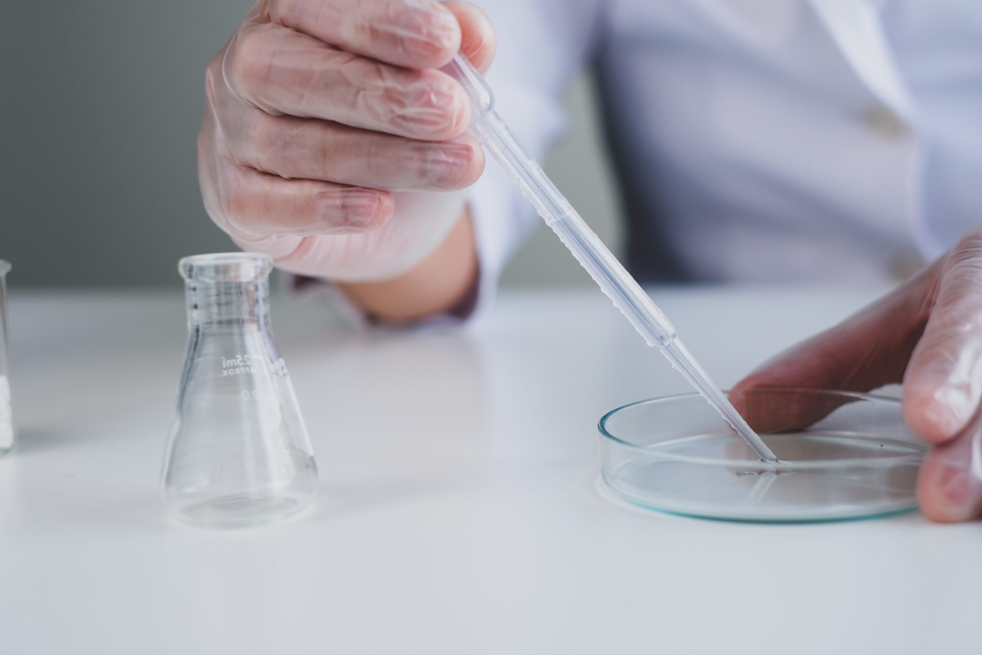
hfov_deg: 37.5
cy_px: 328
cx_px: 491
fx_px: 1446
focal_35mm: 53
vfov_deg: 25.5
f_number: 2.8
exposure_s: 1/340
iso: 320
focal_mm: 35
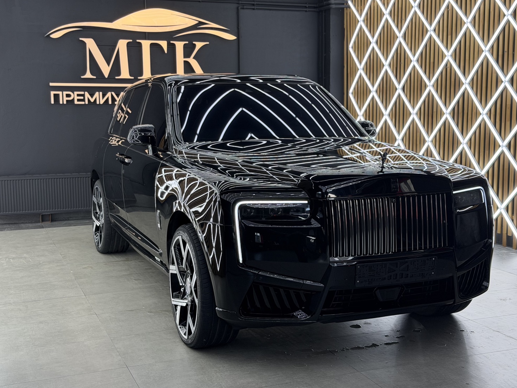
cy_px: 192
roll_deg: +0.9
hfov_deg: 38.9
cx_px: 264
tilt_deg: -6.1
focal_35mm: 49
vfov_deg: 29.7
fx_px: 732
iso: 80
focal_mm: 6.76
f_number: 1.78
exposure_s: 1/181
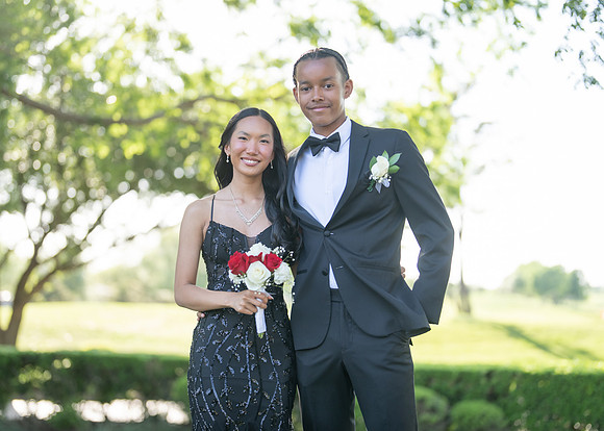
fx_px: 934
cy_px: 216
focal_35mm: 54
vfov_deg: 26.0
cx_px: 278
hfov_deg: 35.8
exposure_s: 1/1600
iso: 160
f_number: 1.2
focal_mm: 50
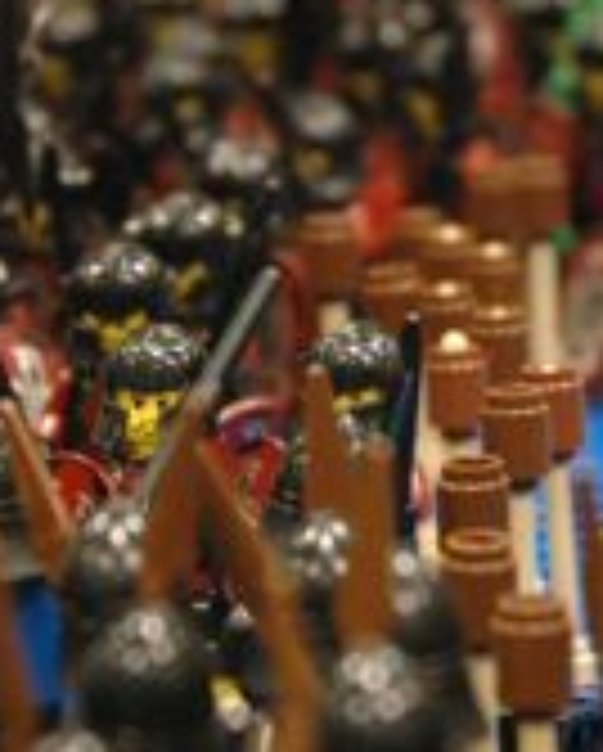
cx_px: 405
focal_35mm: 259
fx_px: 5767
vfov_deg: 7.5
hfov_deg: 6.0
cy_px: 351
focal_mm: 48
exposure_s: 1/25
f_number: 4.5
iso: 1600
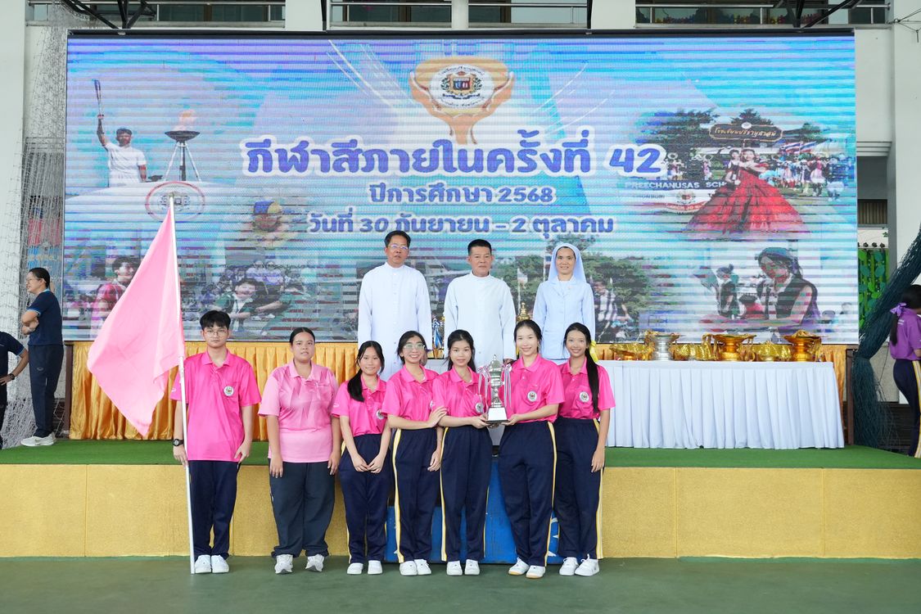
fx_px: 1113
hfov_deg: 45.0
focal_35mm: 44
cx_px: 460
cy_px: 307
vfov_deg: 30.8
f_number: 5.6
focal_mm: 29
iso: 3200
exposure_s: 1/640
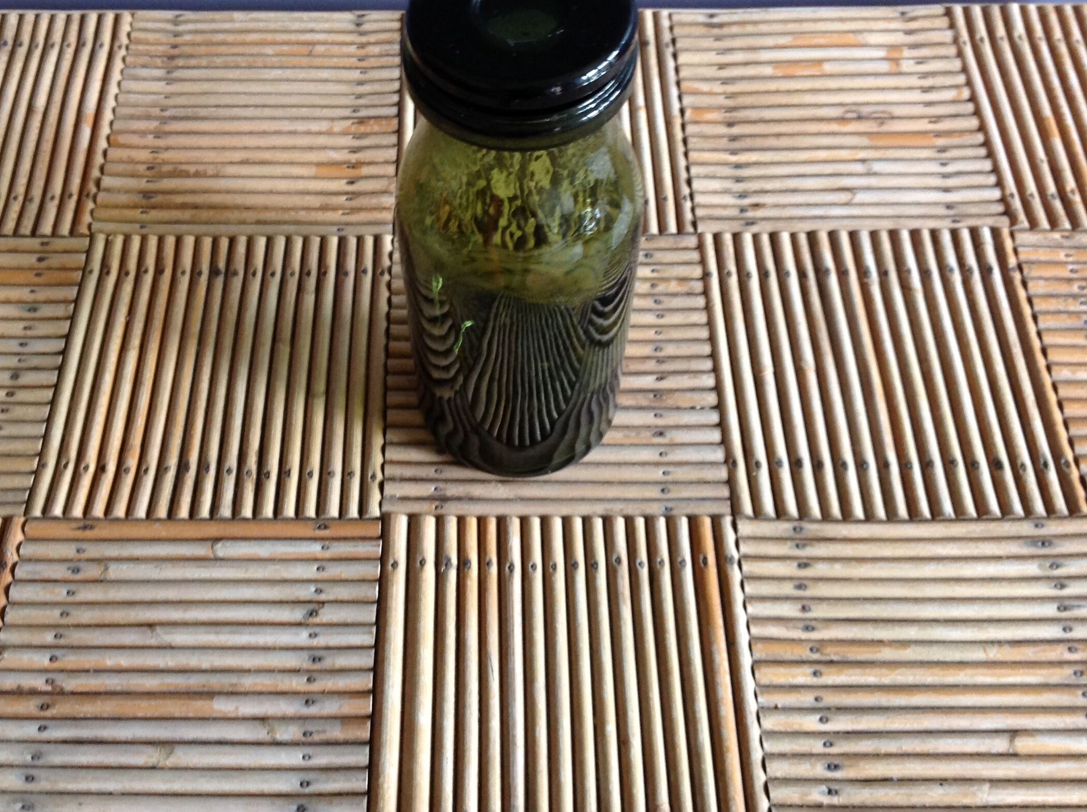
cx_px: 463
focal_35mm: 43
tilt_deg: -55.0
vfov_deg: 33.4
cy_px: 333
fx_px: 1348
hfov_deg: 43.8
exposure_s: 1/15
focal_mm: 4.28
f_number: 2.4
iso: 160
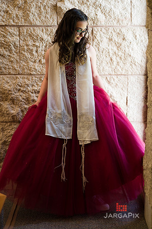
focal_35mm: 85
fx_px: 540
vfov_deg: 23.9
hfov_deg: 16.0
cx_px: 76
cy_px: 114
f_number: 2
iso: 200
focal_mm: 85
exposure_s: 1/125
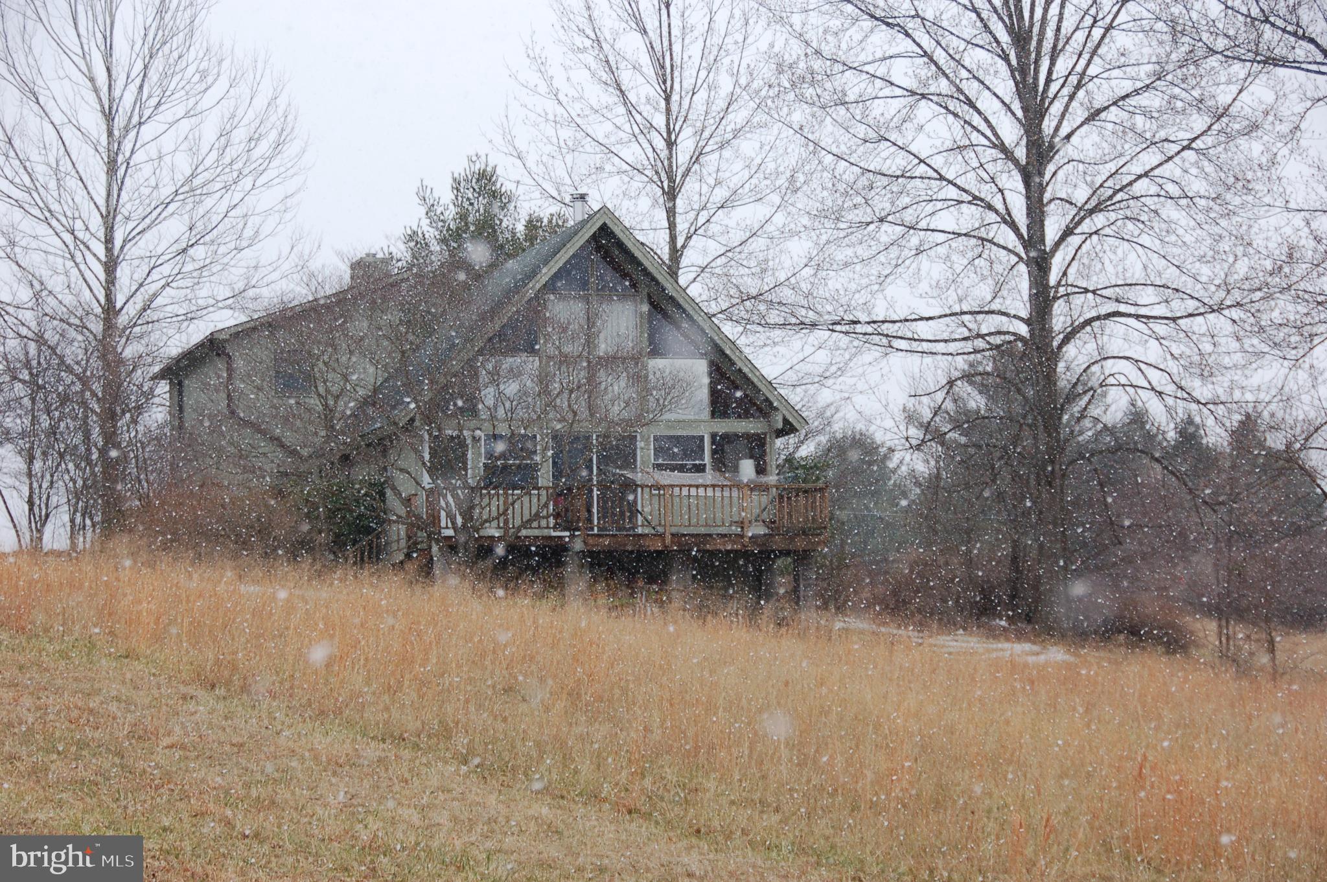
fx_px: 3424
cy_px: 441
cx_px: 664
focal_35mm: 93
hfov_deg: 21.9
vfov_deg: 14.7
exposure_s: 1/500
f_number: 5.6
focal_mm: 62
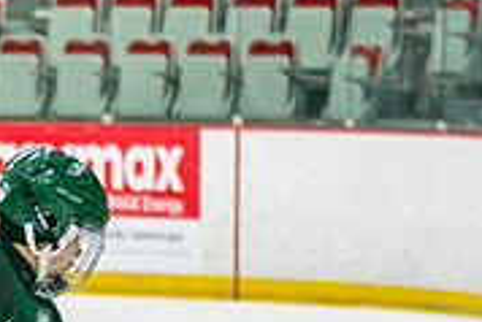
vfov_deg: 2.1
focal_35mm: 657
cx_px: -265
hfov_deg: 3.1
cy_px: 692
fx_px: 8803
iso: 400
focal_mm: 105
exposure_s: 1/640
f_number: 3.2
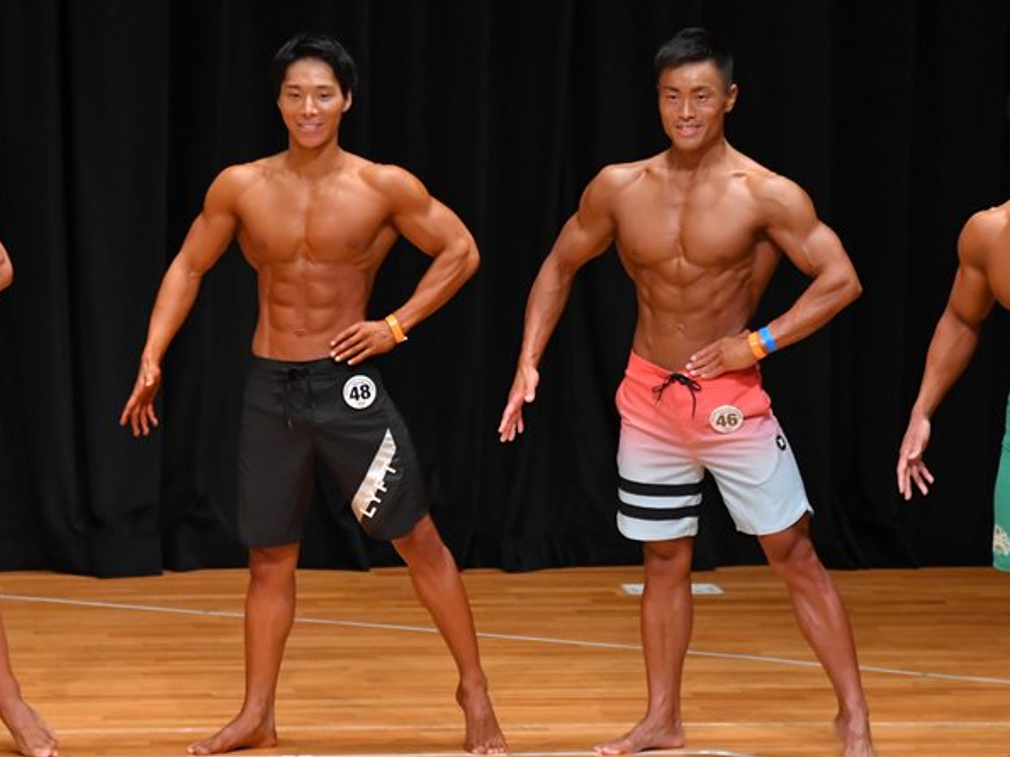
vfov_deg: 4.2
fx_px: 10414
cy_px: 365
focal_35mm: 357
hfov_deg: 5.6
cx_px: 405
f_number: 5.6
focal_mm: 190
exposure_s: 1/400
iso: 4000
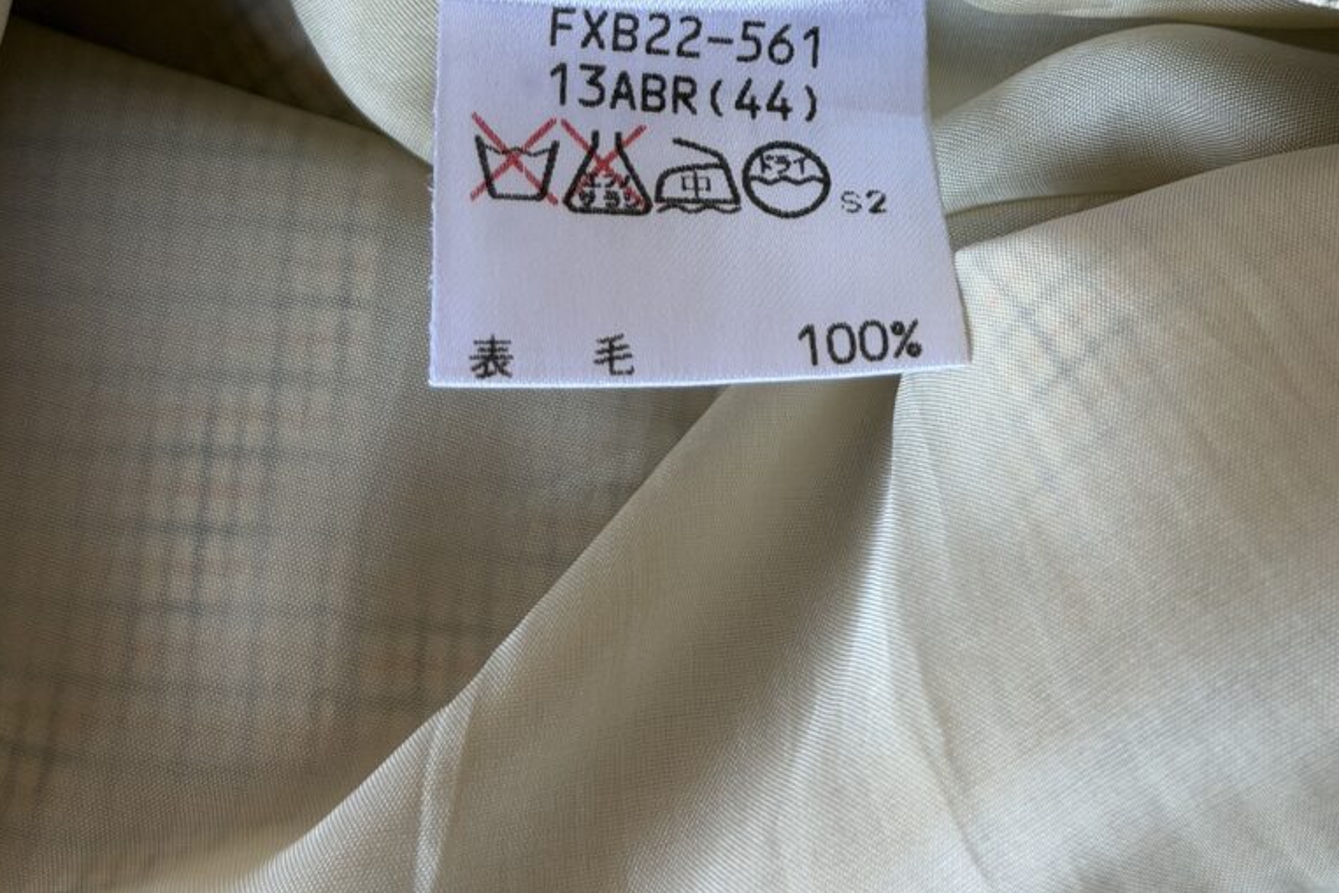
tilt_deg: -56.4
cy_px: 82
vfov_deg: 19.9
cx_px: 669
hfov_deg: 30.1
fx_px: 2492
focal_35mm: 67
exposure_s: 1/138
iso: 50
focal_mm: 6.76
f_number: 1.78
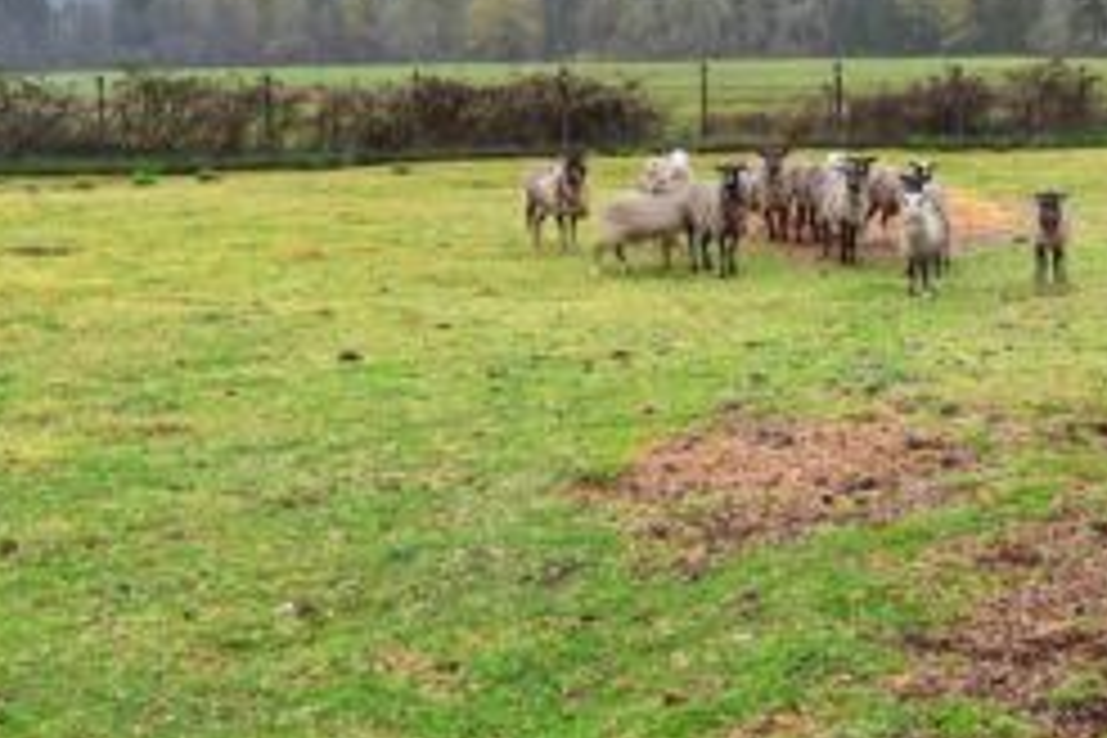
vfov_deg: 23.6
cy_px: 209
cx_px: 796
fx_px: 1753
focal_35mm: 57
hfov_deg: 34.5
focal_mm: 35
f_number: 22
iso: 80
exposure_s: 1/3
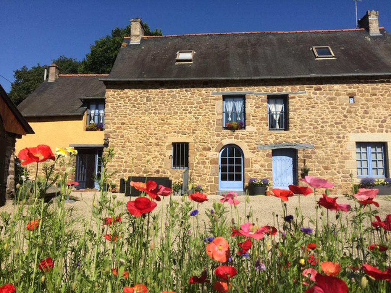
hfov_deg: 61.7
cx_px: 196
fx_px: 328
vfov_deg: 48.2
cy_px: 146
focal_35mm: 29
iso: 32
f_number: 2.2
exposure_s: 1/3165
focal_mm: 4.15
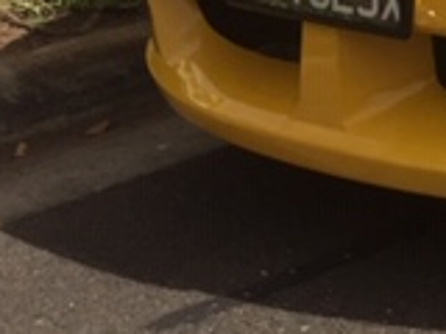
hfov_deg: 14.4
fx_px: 1495
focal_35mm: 116
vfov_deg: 12.1
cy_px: -181
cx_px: 867
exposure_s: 1/3968
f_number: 2.2
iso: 32
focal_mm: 4.15
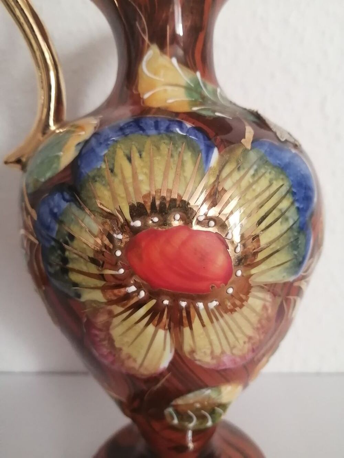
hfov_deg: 51.4
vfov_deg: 65.3
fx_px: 358
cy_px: 229
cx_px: 172
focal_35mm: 27
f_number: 1.8
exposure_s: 1/33.3
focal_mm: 3.62
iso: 250
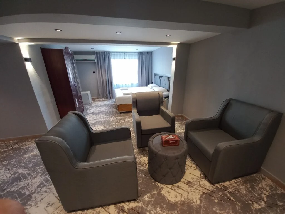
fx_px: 107
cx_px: 142
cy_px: 107
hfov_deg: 106.2
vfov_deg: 89.9
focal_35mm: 13
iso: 125
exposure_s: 1/33.3
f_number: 2.2
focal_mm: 1.42
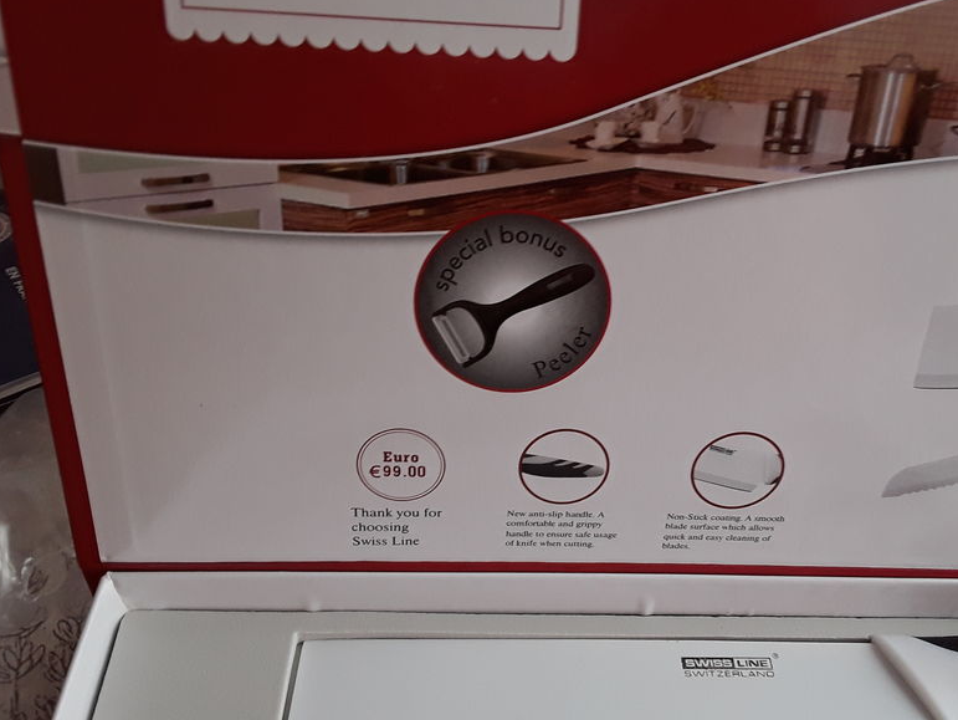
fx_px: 969
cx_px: 550
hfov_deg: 52.4
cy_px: 440
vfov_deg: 40.5
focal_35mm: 35
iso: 64
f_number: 1.9
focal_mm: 2.91
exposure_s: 1/33
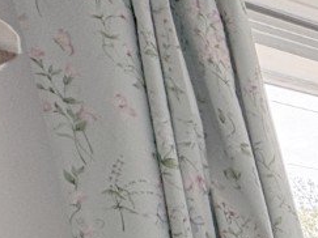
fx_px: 762
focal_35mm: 83
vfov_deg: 14.1
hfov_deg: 12.6
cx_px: 889
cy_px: 511
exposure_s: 1/136
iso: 40
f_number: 2.2
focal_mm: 2.22
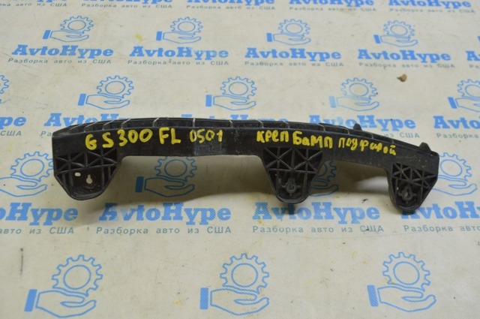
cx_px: 240
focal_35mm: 38
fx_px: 499
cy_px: 160
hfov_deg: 51.3
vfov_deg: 35.4
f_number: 5.6
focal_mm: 25
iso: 400
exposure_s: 1/25
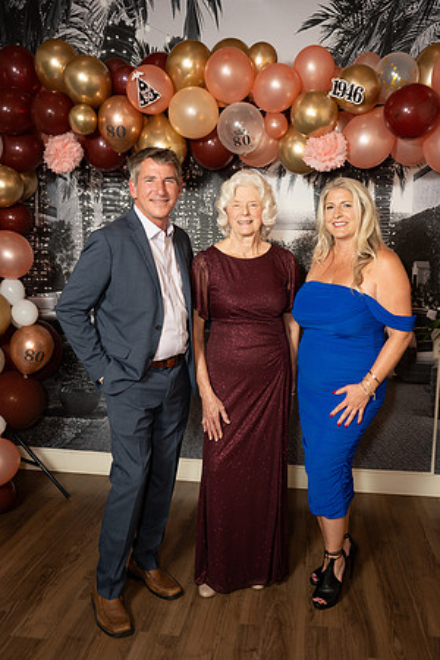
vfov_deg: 56.2
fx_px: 618
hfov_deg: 39.2
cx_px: 220
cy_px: 330
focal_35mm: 34
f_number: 2.8
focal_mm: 33.7
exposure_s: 1/160
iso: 1000
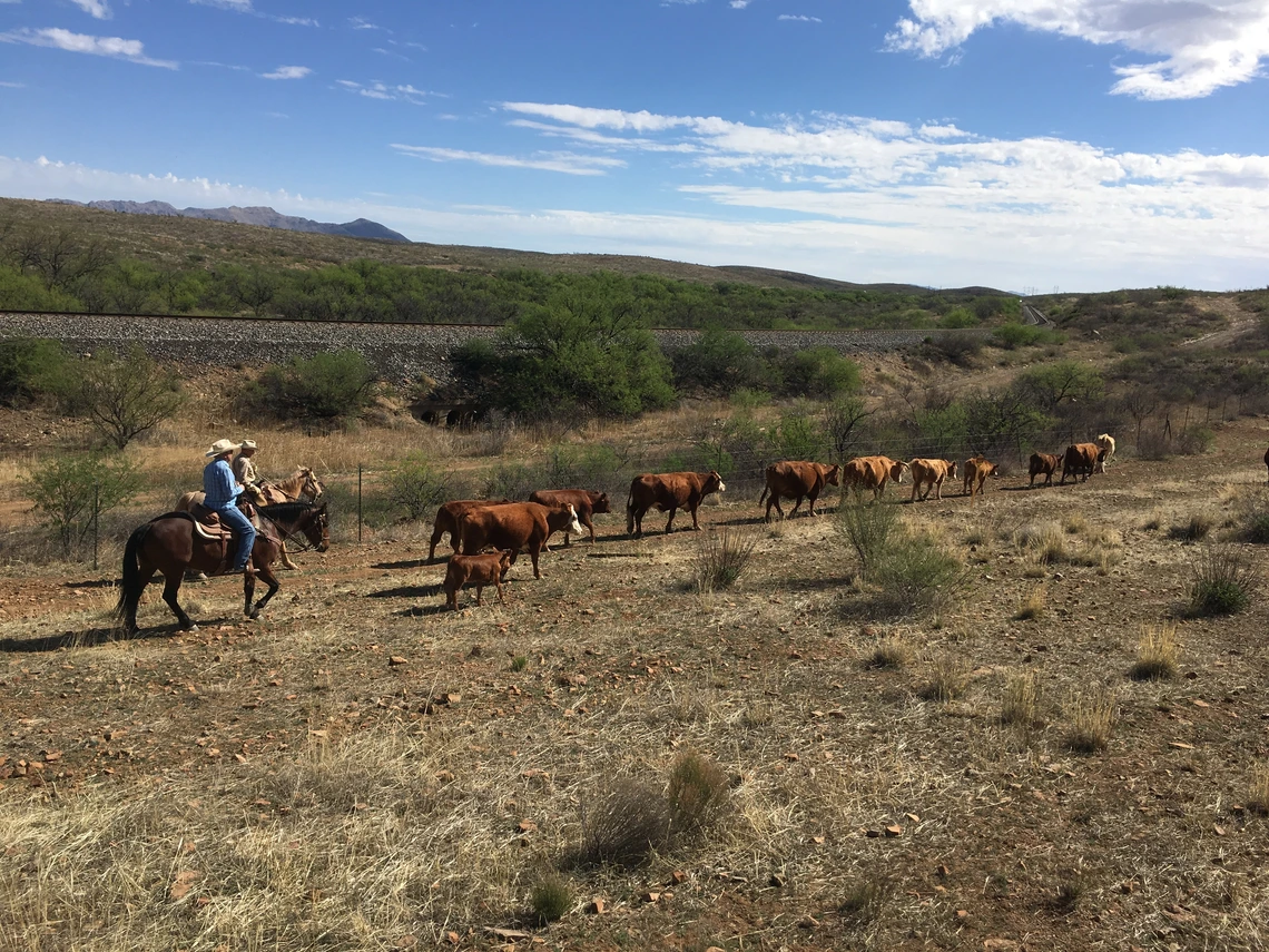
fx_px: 1063
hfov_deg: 61.7
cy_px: 476
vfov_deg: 48.2
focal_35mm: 29
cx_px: 634
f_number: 2.2
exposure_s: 1/2331
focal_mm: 4.15
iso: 25
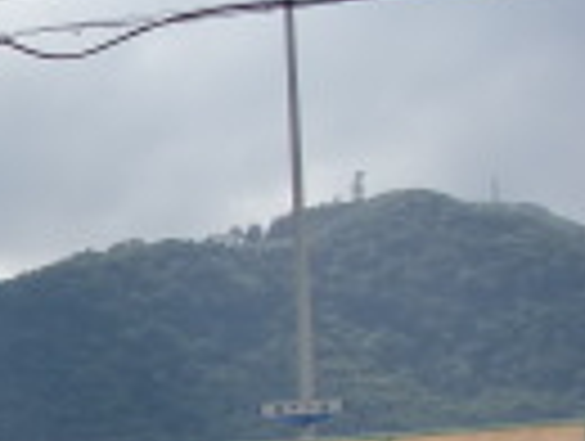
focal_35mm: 177
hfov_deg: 10.0
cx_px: -747
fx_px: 2997
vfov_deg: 8.3
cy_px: 549
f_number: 7.9
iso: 64
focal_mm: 6.3
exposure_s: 1/200
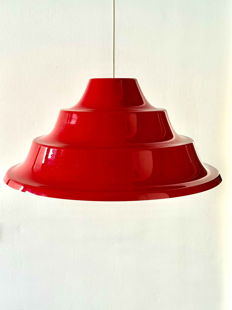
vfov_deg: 39.7
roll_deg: -0.5
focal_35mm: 48
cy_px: 155
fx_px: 429
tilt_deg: -10.9
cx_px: 116
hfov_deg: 30.3
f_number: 1.78
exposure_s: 1/60
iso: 125
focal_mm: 6.76
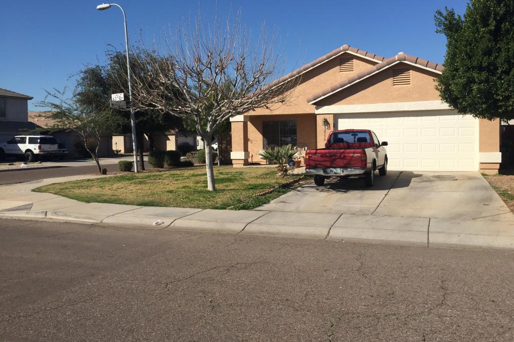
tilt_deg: -2.4
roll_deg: +0.7
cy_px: 157
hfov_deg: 60.3
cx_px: 263
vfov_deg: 42.3
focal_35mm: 31
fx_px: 443
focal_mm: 4.15
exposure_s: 1/2639
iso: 32
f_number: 2.2
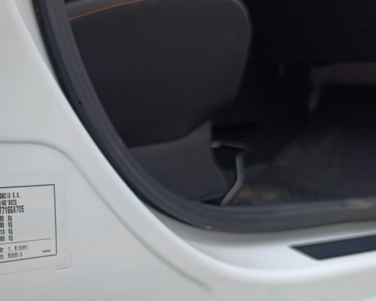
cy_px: 231
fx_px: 445
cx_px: 63
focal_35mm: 40
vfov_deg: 36.3
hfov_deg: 43.2
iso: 50
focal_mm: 6.14
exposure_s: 1/232
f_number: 1.6
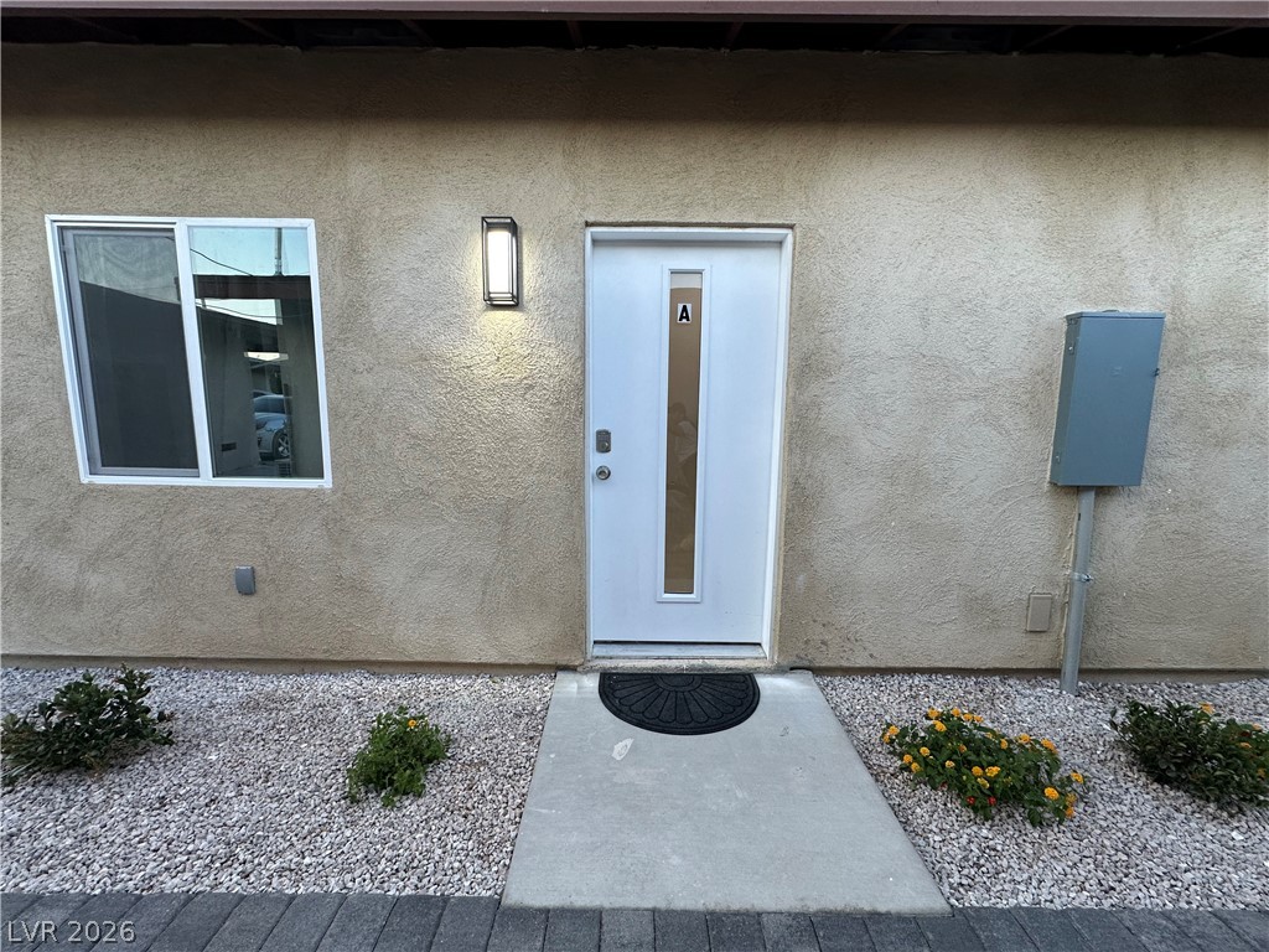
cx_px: 634
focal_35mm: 14
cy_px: 476
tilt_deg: -7.8
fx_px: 513
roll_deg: -0.2
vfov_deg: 85.7
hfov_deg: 102.1
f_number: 2.2
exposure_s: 1/120
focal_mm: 2.22
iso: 100
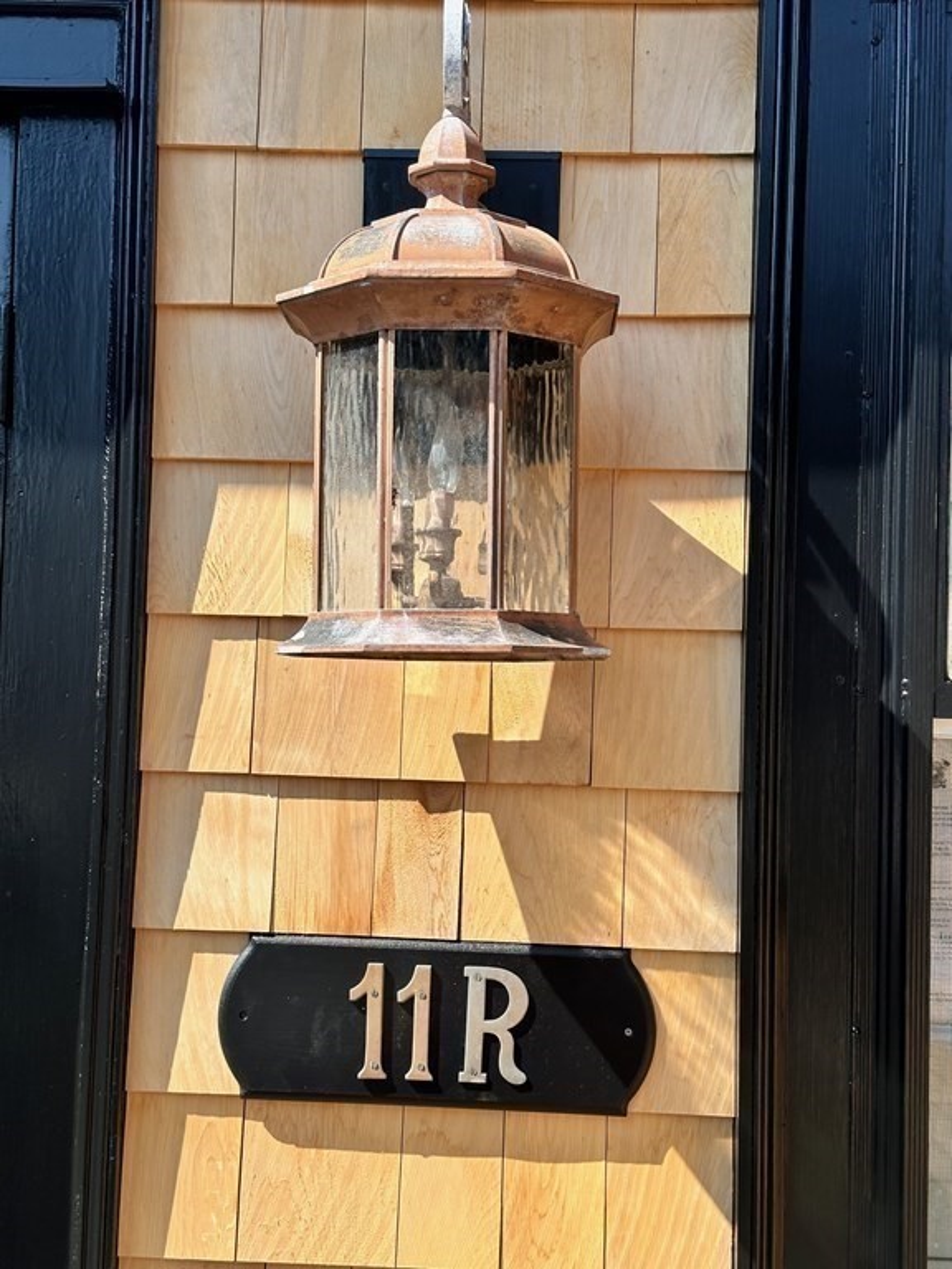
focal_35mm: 48
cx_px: 476
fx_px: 1760
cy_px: 634
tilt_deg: +2.6
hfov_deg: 30.3
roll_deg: -2.0
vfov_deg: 39.7
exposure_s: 1/1953
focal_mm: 6.86
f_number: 1.78
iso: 64
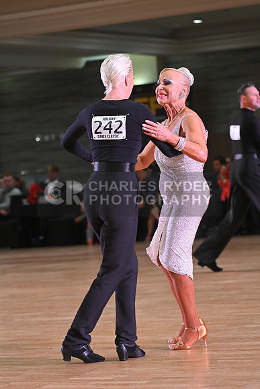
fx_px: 1462
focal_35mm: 135
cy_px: 194
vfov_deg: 15.2
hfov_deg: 10.2
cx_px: 130
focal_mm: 135
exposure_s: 1/320
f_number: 5
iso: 3200
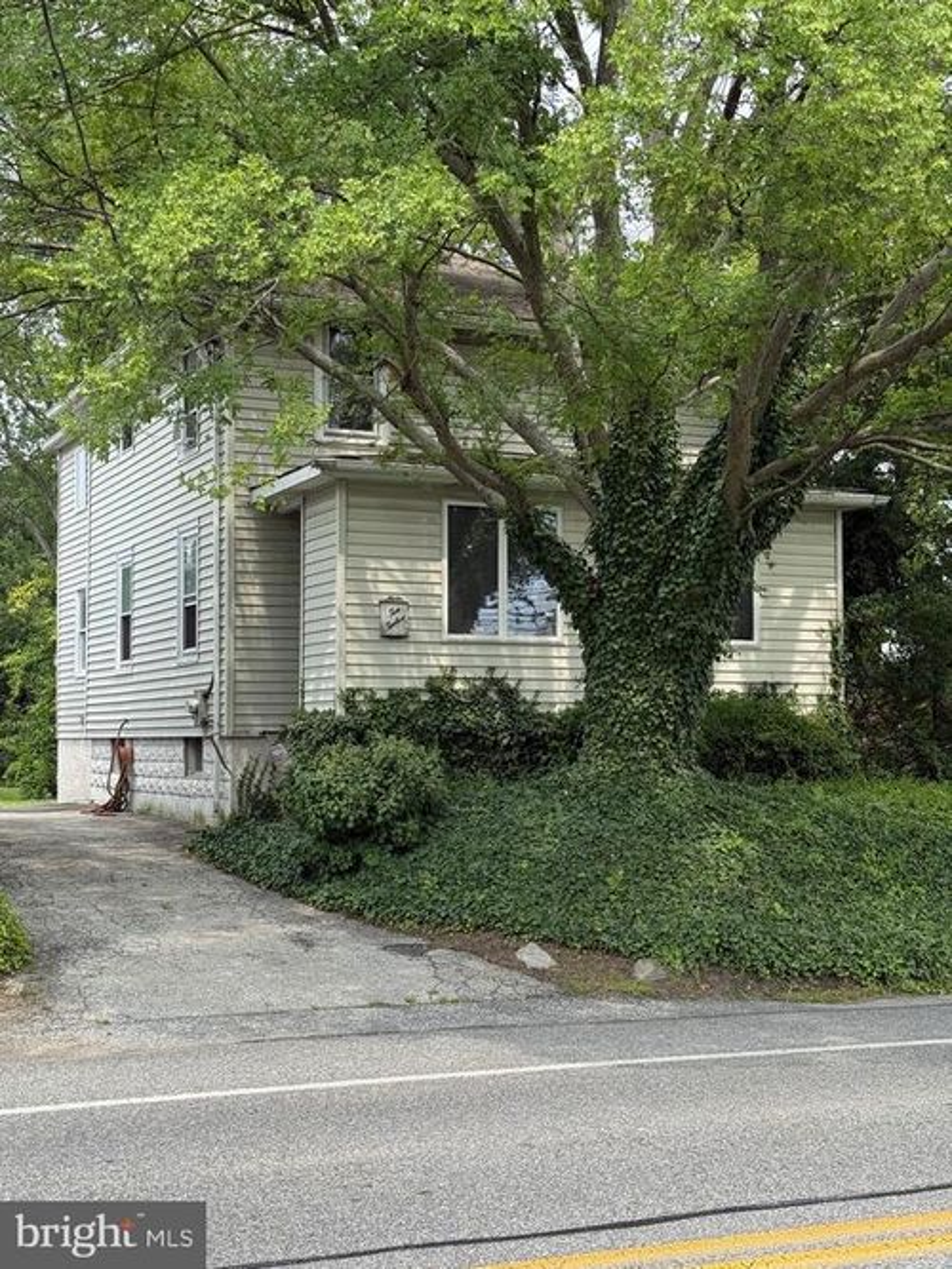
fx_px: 1761
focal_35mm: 48
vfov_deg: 39.7
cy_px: 634
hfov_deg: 30.3
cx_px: 476
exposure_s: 1/1678
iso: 80
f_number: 1.78
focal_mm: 6.76
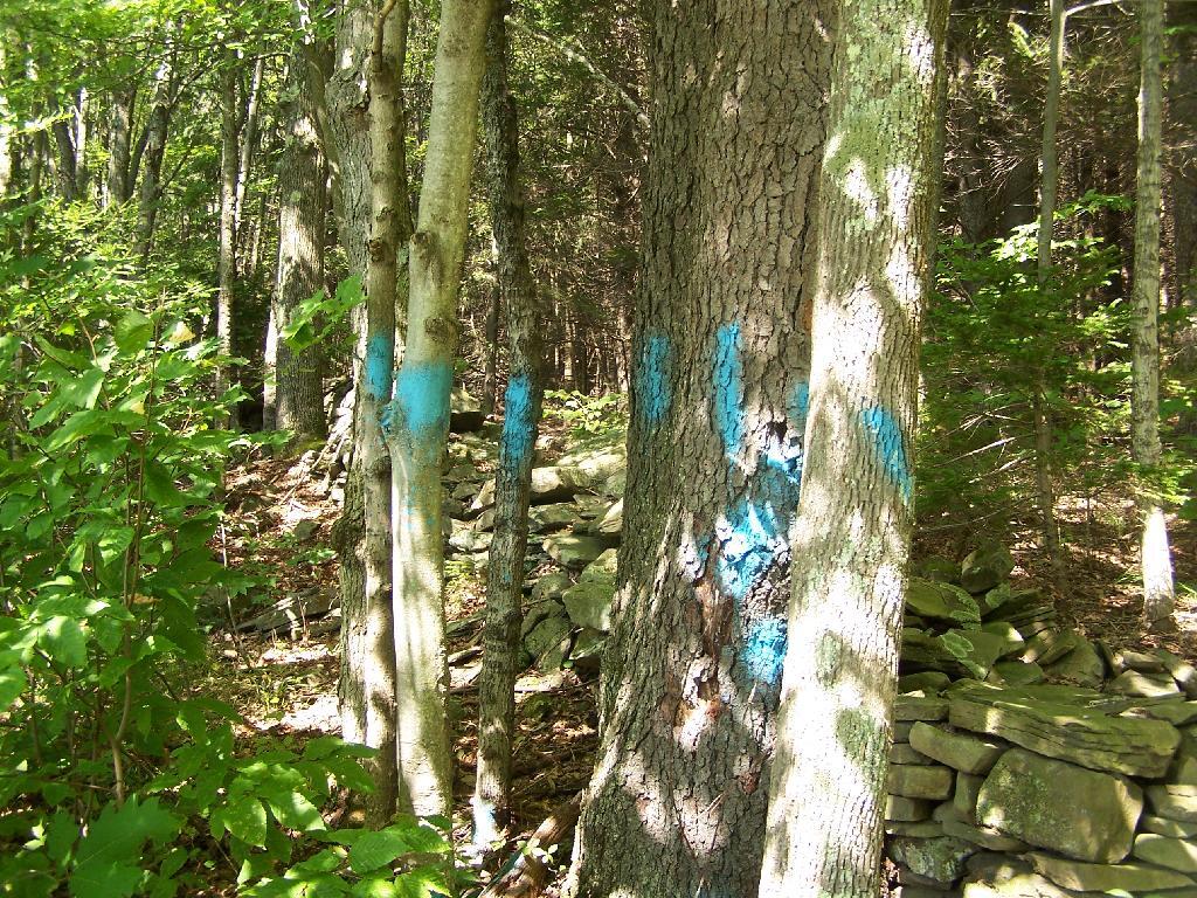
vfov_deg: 37.7
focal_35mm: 38
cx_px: 598
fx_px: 1314
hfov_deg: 49.0
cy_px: 449
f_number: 2.8
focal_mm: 6.3
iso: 80
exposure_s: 1/80
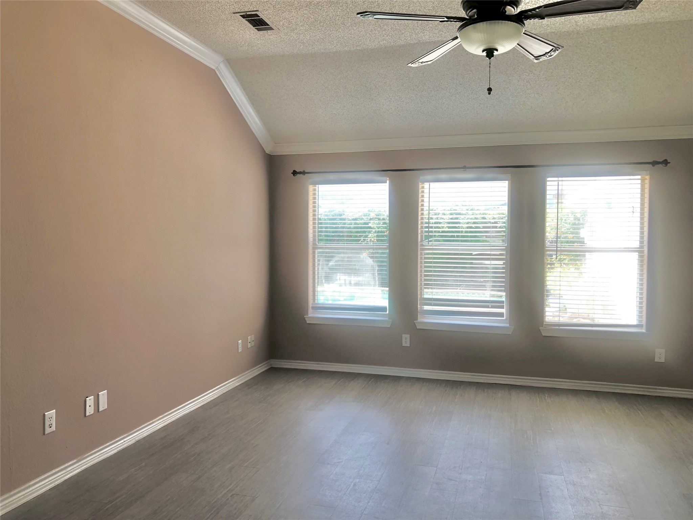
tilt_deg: -1.3
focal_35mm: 28
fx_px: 561
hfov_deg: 63.4
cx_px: 346
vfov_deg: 49.7
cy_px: 260
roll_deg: +0.0
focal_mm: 3.99
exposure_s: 1/120
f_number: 1.8
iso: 100
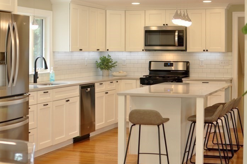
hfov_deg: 26.0
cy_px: 66
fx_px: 533
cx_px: 90
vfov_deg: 17.5
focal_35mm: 78
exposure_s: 1/100
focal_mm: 35
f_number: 2.5
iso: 200
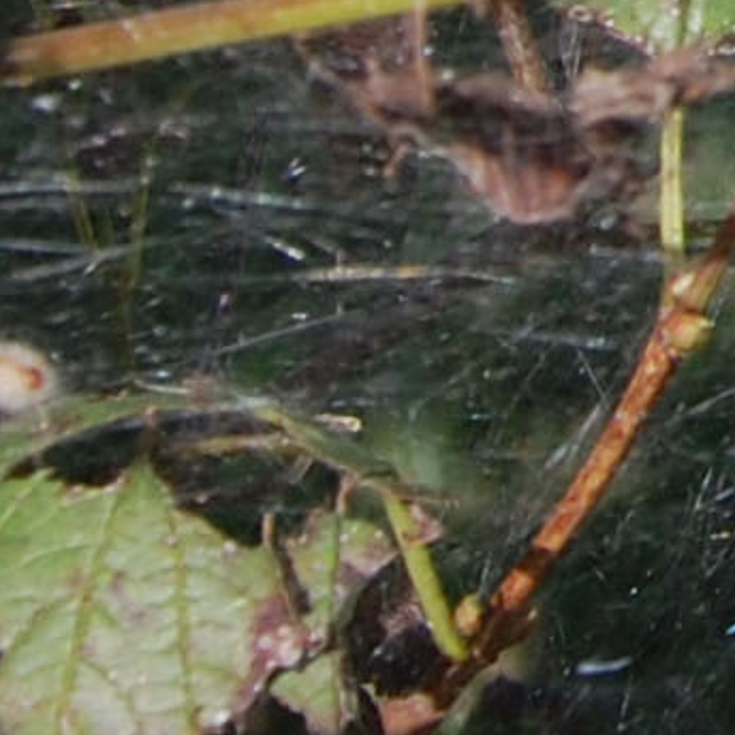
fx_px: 10690
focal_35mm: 445
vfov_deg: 3.9
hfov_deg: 3.8
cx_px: 2288
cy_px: -1038
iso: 200
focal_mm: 40
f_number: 9
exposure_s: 1/320
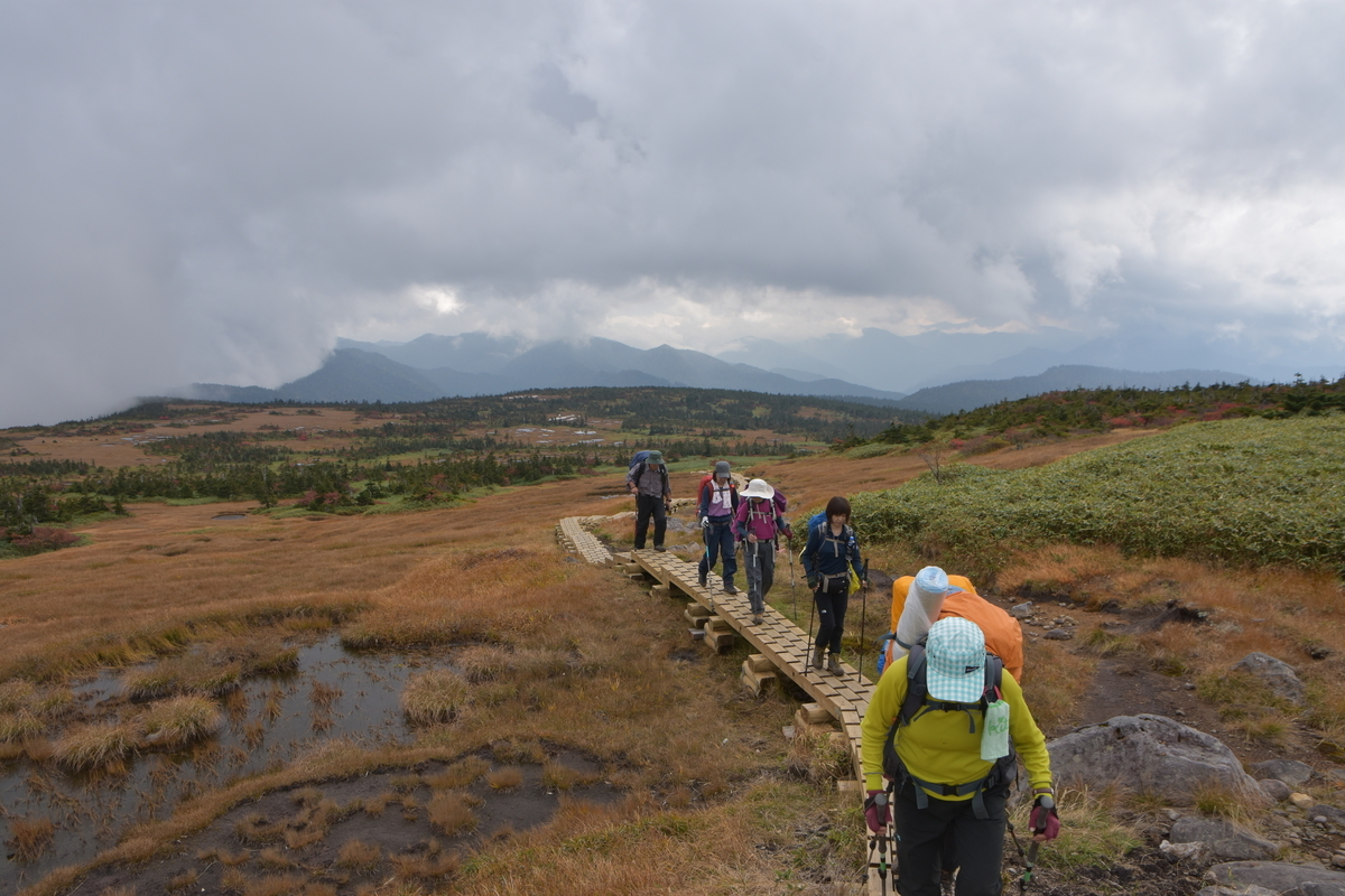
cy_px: 448
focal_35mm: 26
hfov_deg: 70.4
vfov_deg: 50.4
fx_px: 953
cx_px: 672
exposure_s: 1/250
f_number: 8
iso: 125
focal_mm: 17
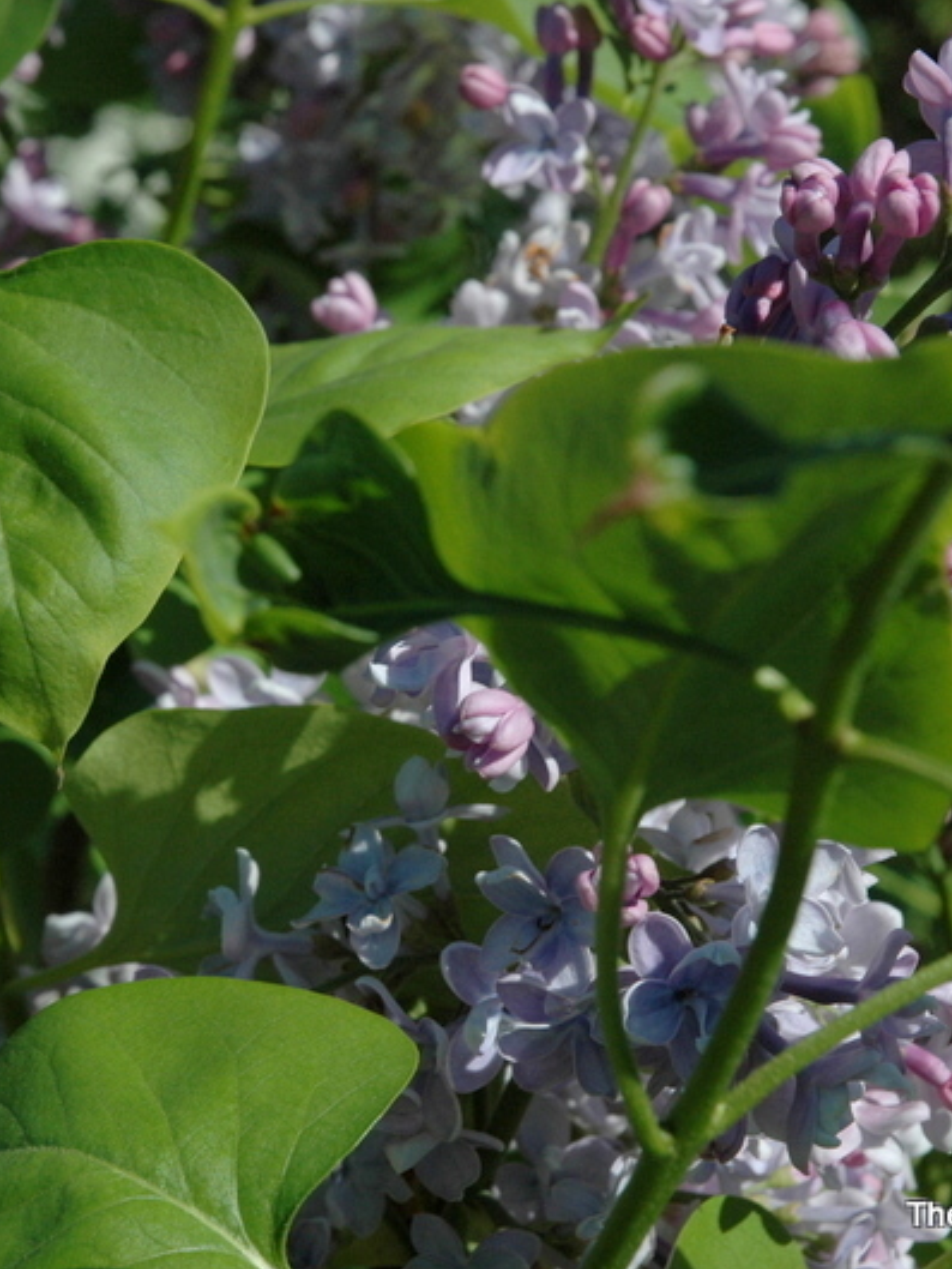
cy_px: 636
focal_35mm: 122
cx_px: 278
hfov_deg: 12.1
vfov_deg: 16.1
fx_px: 4472
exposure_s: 1/500
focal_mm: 56
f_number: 11
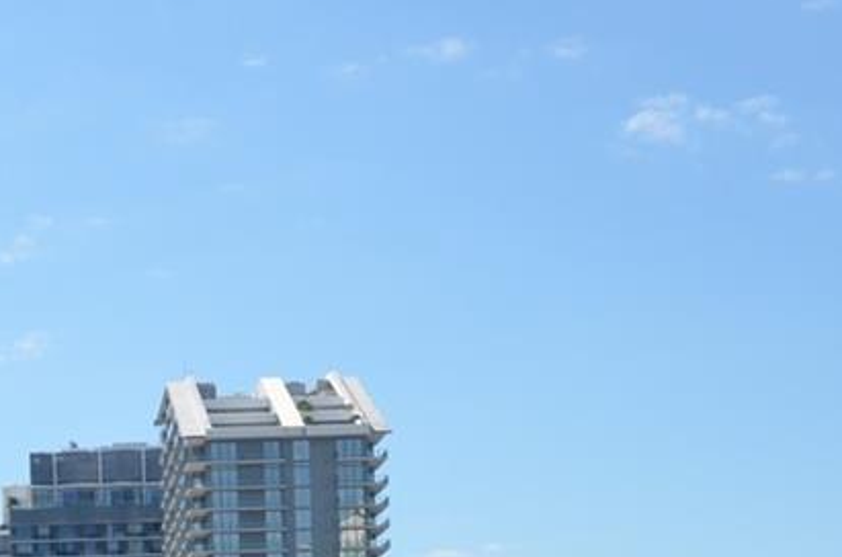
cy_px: 789
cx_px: -346
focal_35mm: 105
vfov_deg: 12.4
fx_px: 2450
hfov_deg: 17.8
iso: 100
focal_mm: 18
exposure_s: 1/250
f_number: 8
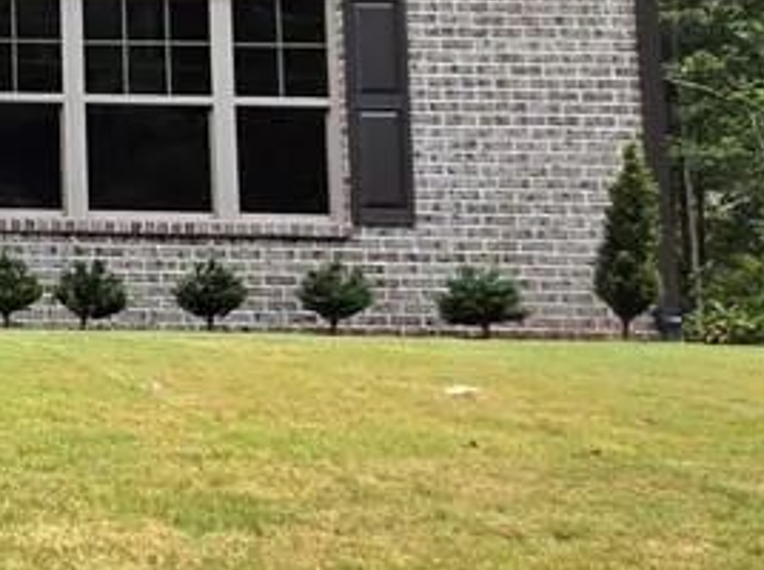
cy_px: 124
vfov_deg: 16.6
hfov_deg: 17.3
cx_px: -687
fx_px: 1939
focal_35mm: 88
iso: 32
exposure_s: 1/182
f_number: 1.8
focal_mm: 5.4
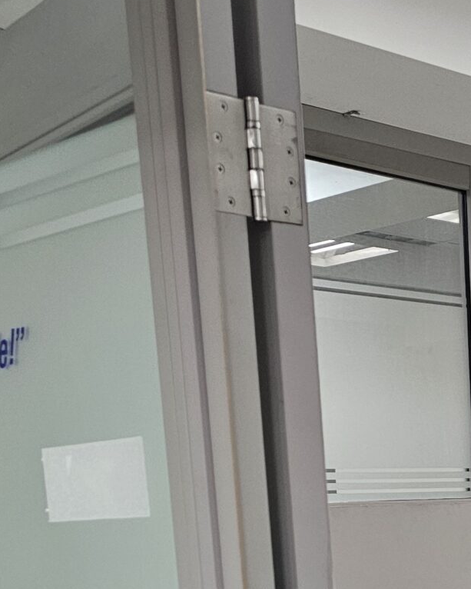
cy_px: 727
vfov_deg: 23.1
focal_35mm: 75
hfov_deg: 19.6
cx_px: 514
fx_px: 1307
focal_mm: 6.3
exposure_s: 1/120
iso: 200
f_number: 1.7
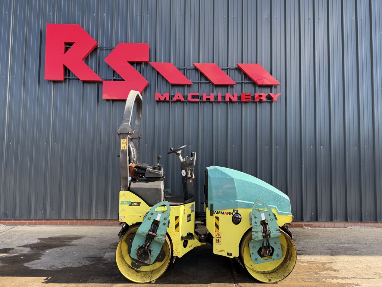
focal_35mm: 24
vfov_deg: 56.8
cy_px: 144
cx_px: 191
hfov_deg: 71.6
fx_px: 265
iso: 100
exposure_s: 1/1106
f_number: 1.78
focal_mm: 6.76
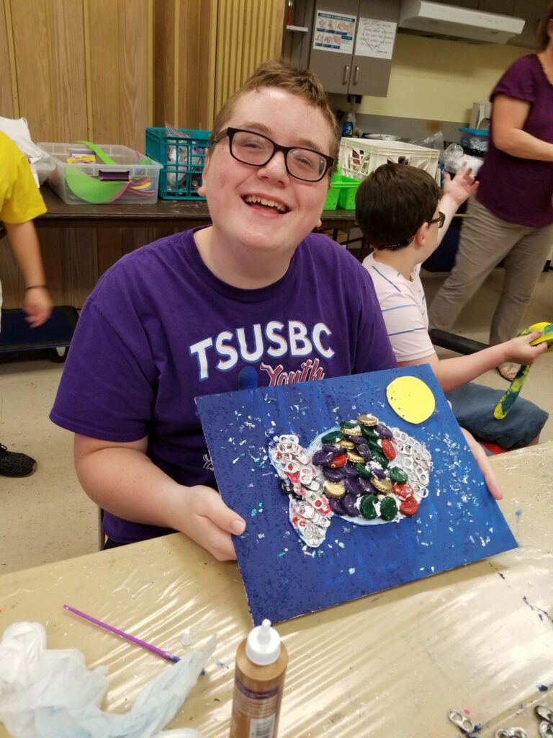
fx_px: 554
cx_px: 276
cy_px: 369
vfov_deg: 67.3
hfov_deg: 53.1
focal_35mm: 26
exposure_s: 1/40
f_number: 1.7
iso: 160
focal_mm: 4.25
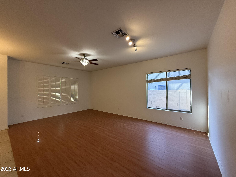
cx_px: 118
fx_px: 95
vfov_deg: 85.7
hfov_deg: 102.1
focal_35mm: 14
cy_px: 88
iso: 250
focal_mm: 2.22
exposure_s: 1/120
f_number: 2.2
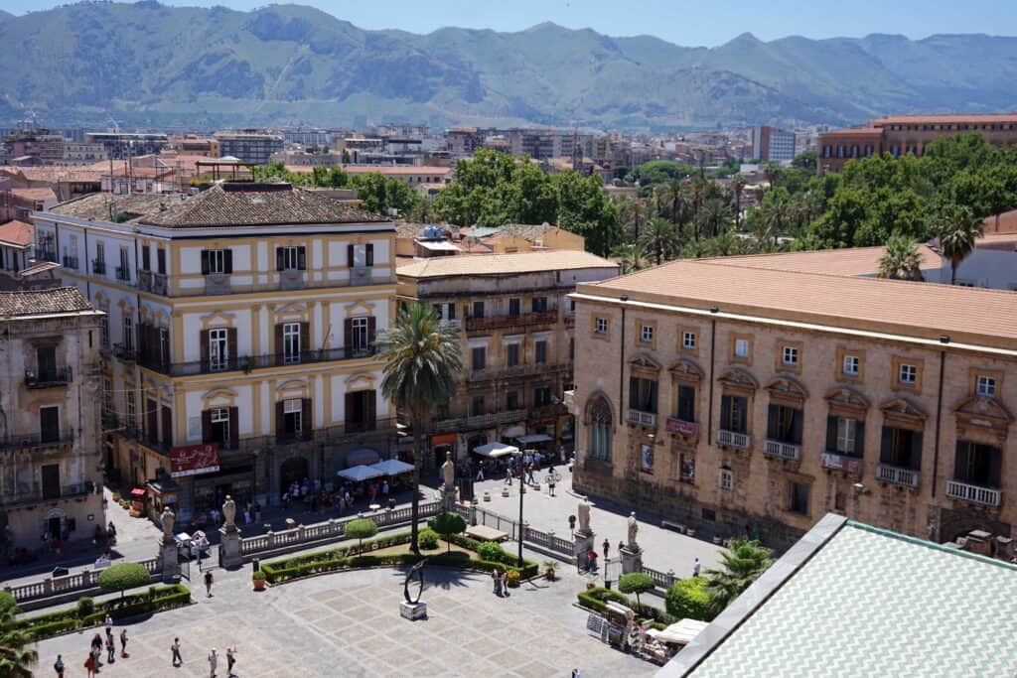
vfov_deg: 33.4
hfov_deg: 48.5
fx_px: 1130
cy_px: 339
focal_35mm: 40
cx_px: 508
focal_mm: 40
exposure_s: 1/800
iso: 64
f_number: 4.5
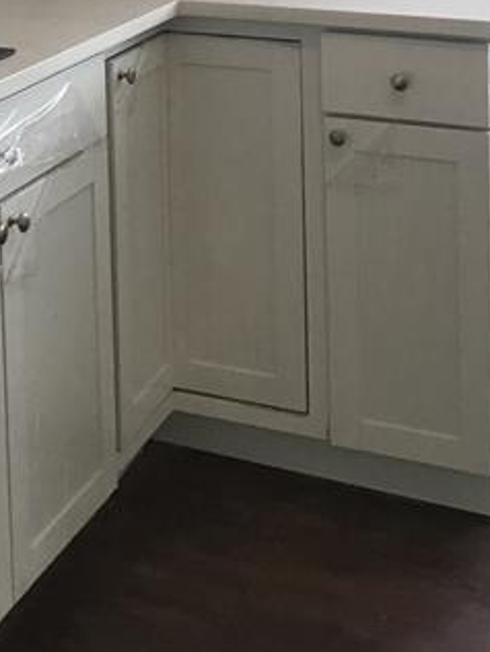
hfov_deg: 19.3
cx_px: 58
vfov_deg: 23.7
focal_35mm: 75
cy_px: -130
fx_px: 1415
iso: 50
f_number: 2.4
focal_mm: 3.3
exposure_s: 1/30
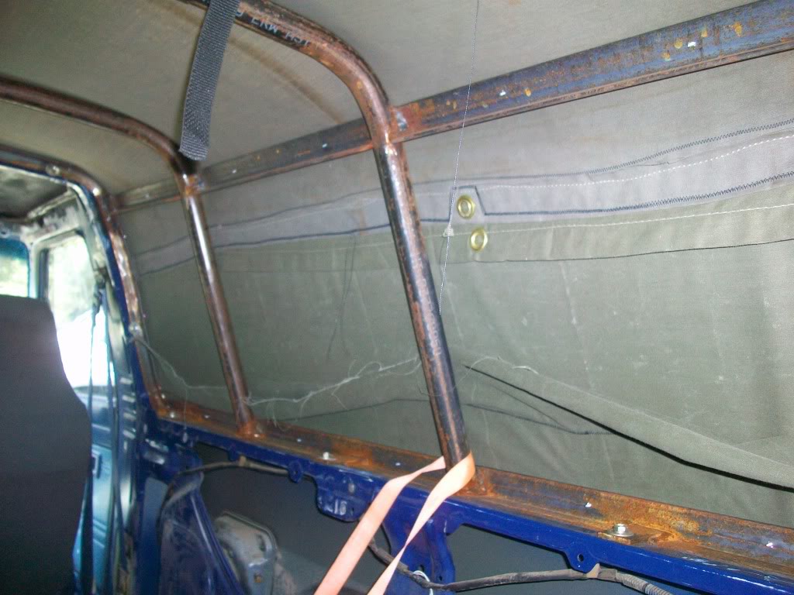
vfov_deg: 44.2
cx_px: 397
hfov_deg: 56.8
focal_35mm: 32
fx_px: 734
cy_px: 298
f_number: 2.8
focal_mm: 5.7
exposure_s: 1/60
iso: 120
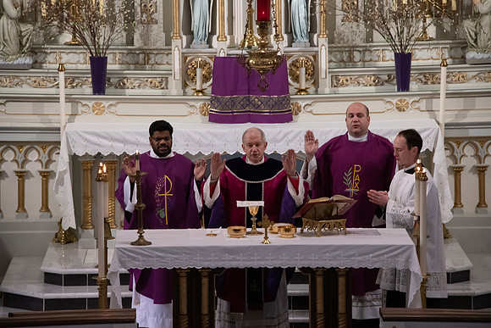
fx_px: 3138
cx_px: 246
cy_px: 164
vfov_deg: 6.0
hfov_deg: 8.9
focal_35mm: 230
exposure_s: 1/100
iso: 4000
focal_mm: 230
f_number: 9
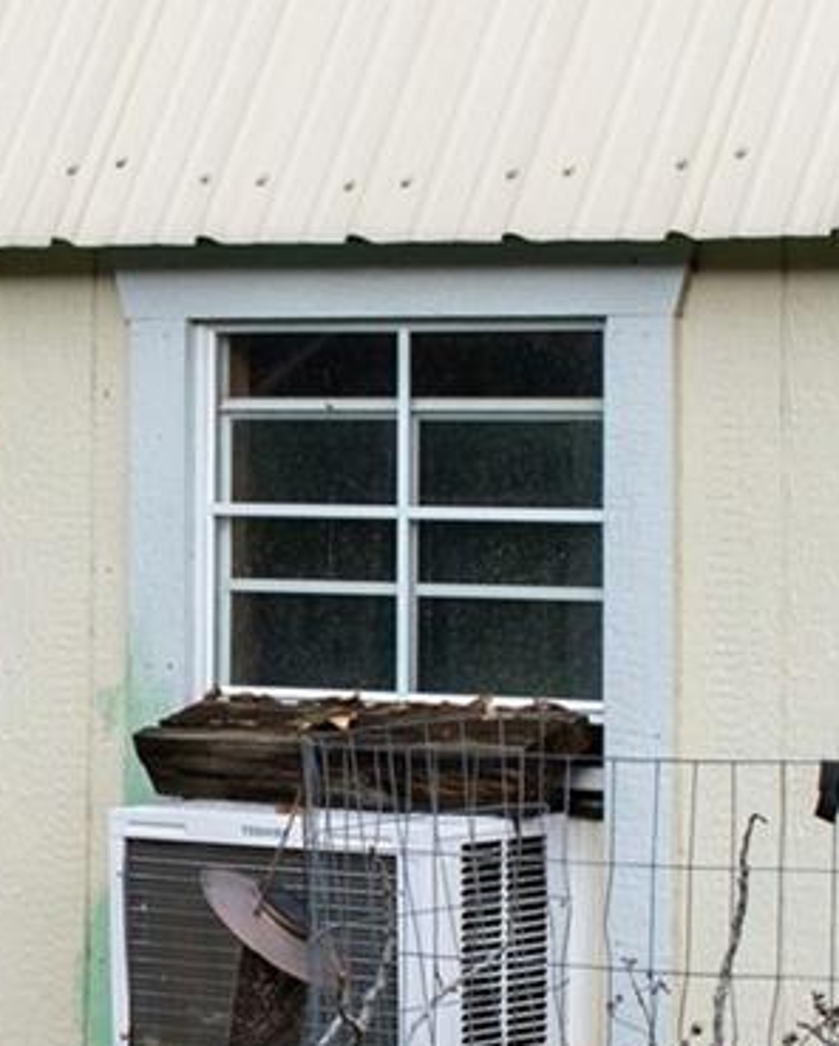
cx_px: -43
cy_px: 778
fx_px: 6291
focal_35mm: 203
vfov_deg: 9.5
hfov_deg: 7.6
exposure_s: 1/5000
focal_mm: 50
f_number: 3.5
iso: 640
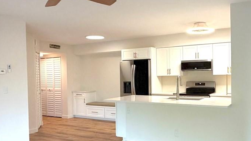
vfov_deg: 32.7
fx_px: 240
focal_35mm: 36
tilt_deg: -0.1
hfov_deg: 55.1
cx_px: 144
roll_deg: +1.3
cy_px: 82
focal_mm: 2.22
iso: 320
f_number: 2.2
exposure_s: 1/121
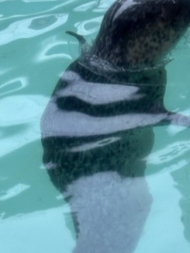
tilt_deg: -30.8
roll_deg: +5.9
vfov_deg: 14.4
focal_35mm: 136
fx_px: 994
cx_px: 217
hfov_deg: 10.8
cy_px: 29
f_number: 1.6
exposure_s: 1/92
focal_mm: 5.96
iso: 50
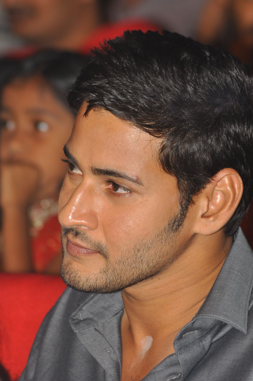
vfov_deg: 5.7
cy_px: 190
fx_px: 3806
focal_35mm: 360
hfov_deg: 3.8
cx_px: 126
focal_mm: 240
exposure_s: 1/100
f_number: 7.1
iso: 320
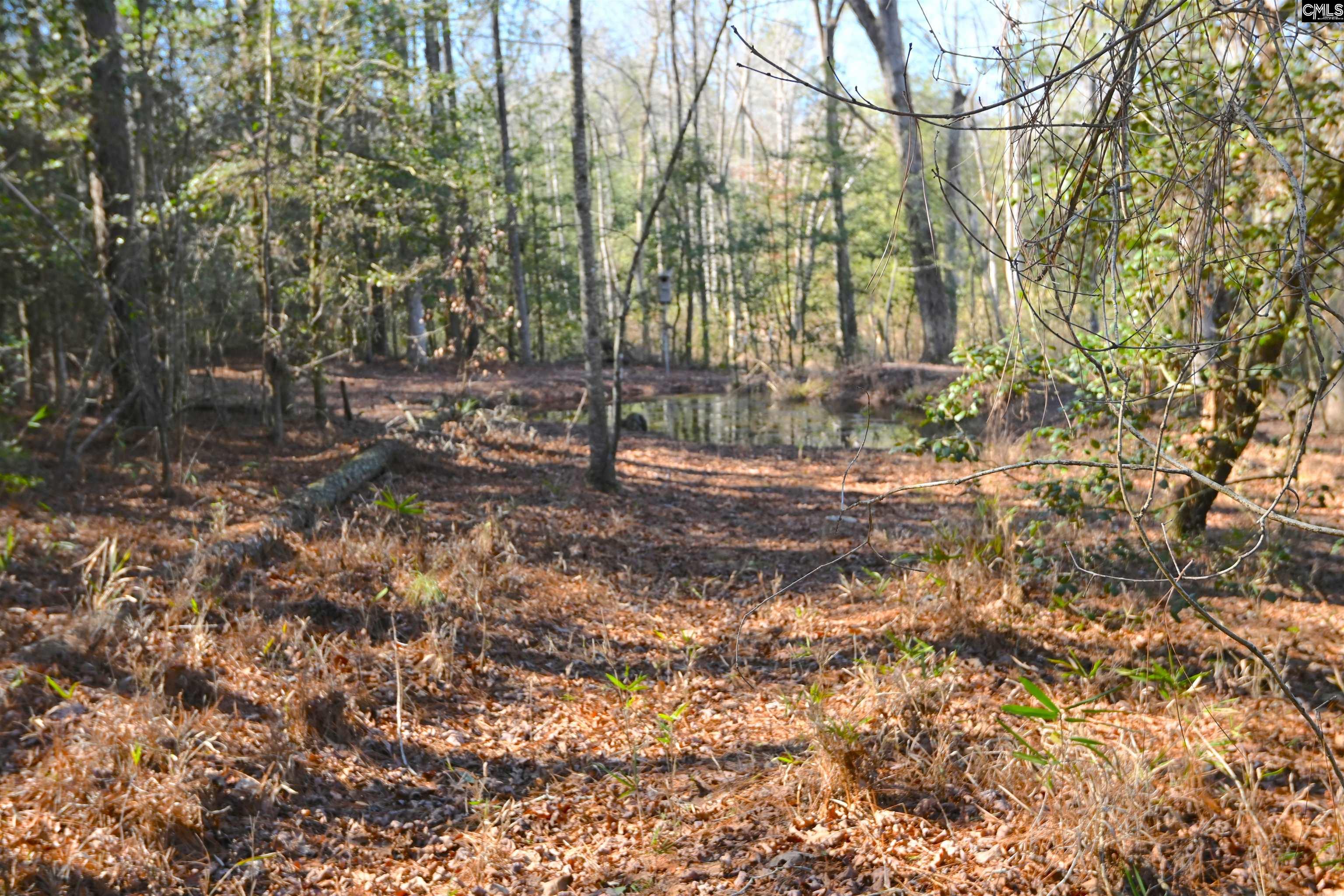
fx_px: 1344
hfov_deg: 53.1
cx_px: 672
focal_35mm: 36
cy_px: 448
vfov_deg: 36.9
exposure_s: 1/250
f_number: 4.5
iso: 200
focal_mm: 24
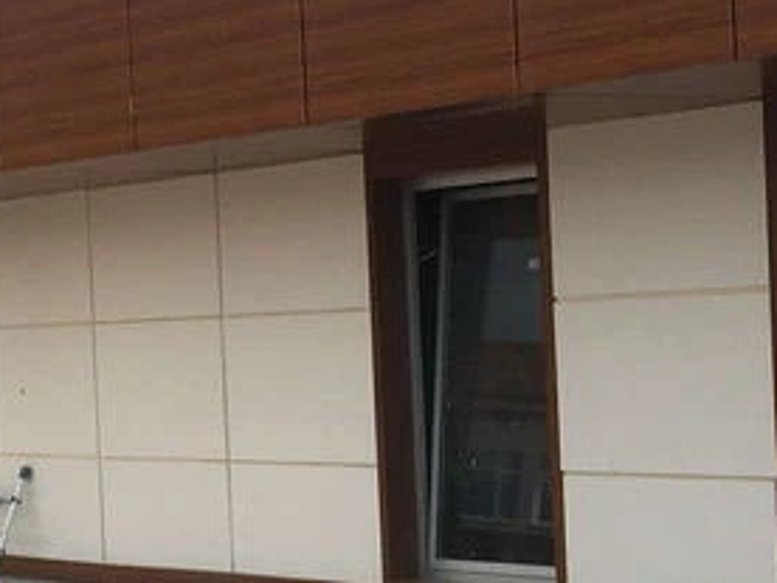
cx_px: 28
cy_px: 386
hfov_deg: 18.1
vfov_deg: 13.9
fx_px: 2379
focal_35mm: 106
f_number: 2.2
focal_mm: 4.15
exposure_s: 1/1166
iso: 25
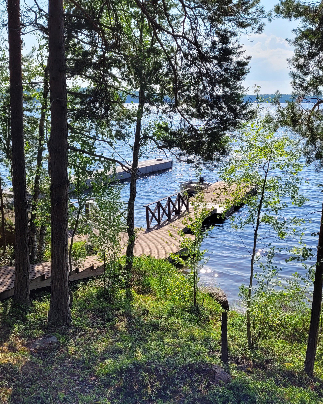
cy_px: 235
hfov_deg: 35.7
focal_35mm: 42
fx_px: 502
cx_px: 159
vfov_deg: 43.7
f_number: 1.8
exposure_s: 1/2088
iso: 40
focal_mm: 5.4
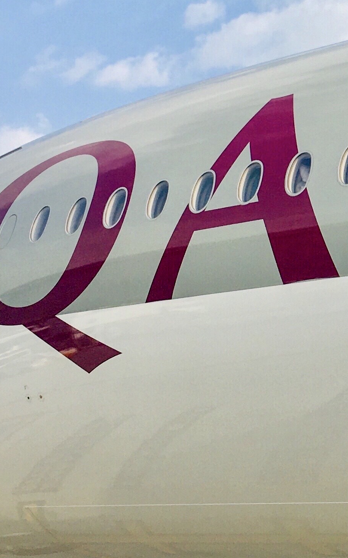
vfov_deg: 24.2
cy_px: 185
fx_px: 1290
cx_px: 473
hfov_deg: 14.6
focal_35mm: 85
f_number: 2.2
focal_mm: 4.15
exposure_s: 1/1374
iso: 25
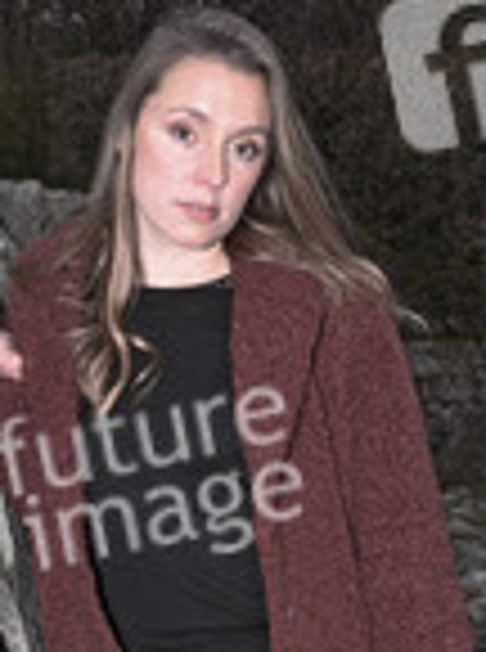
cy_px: 719
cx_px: 202
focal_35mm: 101
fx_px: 1899
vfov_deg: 18.7
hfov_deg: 14.6
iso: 400
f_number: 11
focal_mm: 38
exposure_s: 1/160
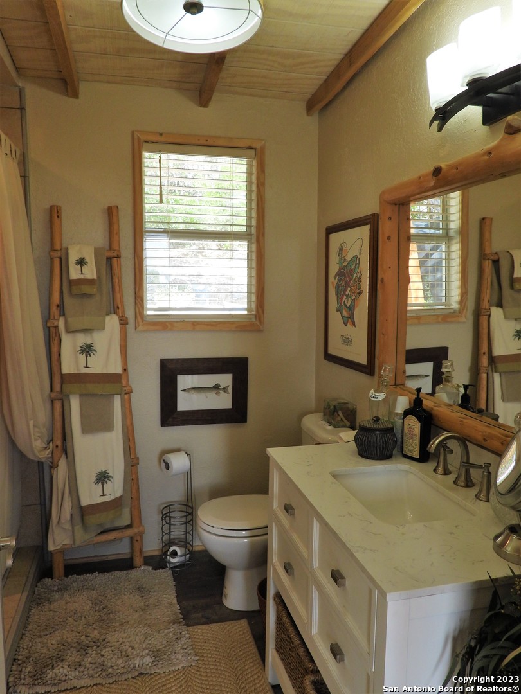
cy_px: 347
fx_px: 522
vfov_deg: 67.3
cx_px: 260
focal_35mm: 26
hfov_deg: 53.1
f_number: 2.8
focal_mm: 4.7
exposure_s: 1/100
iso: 100
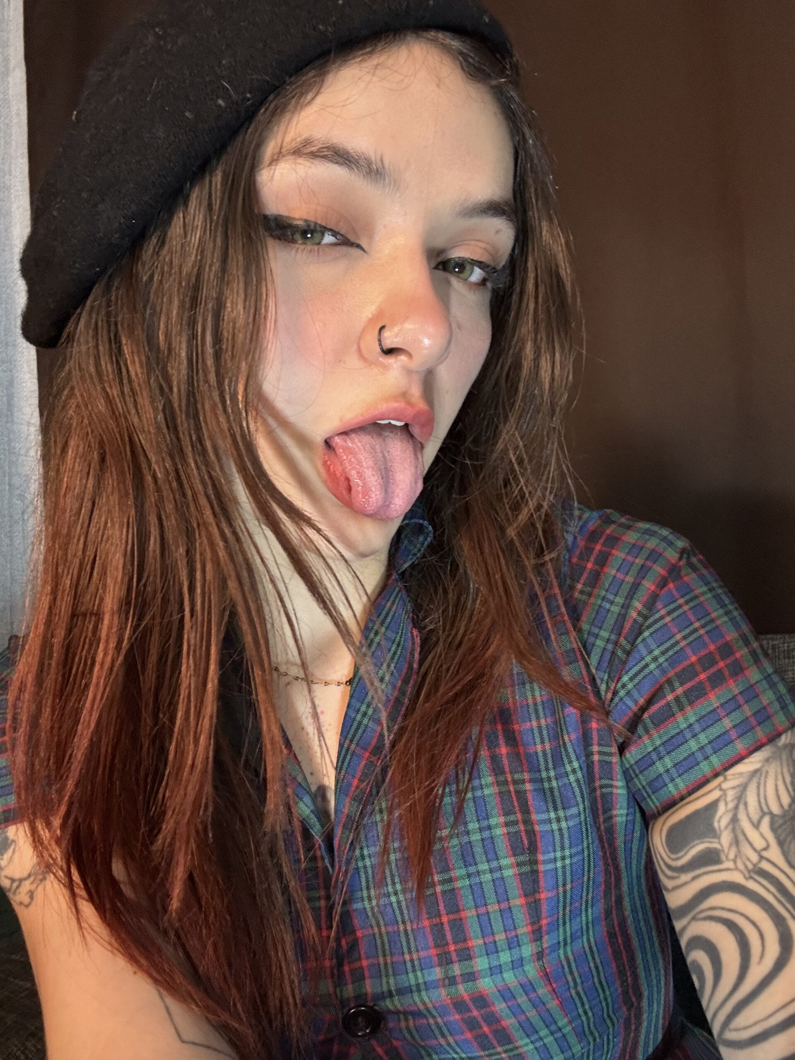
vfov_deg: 60.0
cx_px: 398
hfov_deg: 46.8
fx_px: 919
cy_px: 530
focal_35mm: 30
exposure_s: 1/40
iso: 250
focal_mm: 2.69
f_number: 1.9
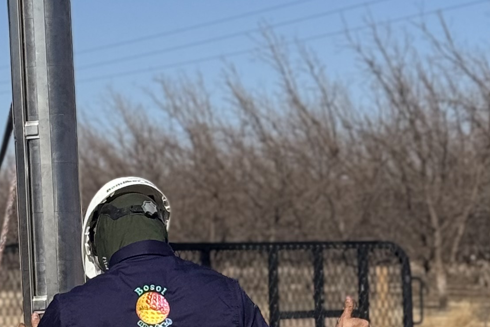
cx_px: 138
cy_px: 144
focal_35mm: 181
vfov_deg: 7.6
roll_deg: +0.0
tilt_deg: +4.2
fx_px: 2463
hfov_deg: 11.3
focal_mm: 6.76
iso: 64
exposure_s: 1/7092
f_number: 1.78
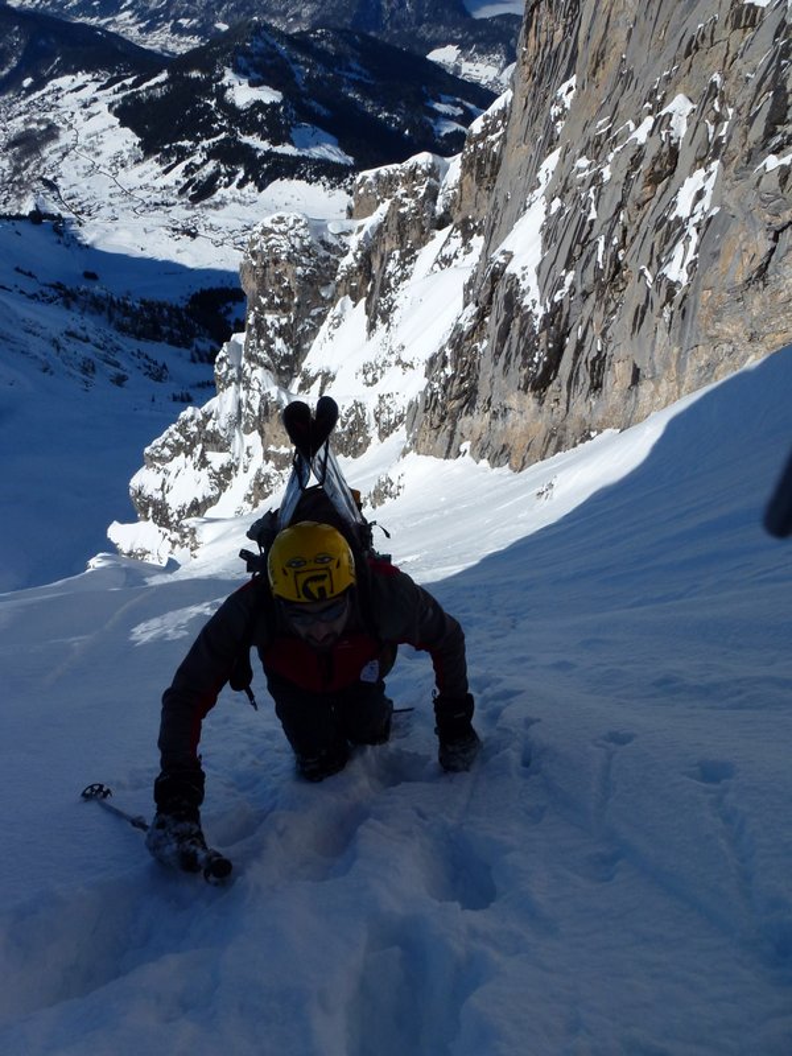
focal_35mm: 24
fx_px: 732
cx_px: 396
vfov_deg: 71.6
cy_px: 528
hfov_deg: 56.8
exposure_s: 1/2000
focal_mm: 4.3
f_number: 4
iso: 100
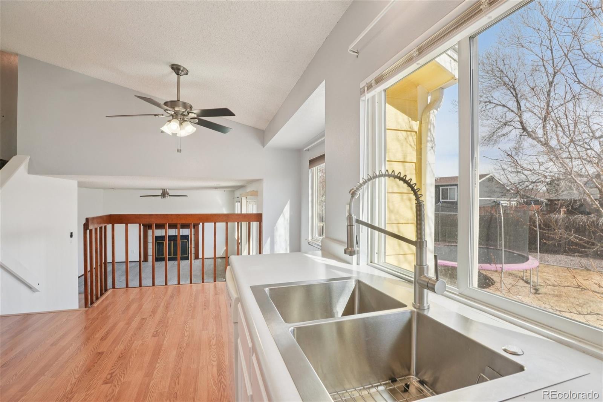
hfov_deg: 95.0
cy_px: 201
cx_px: 302
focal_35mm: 16
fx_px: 276
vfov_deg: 72.0
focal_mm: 11
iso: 100
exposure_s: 1/60
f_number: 8
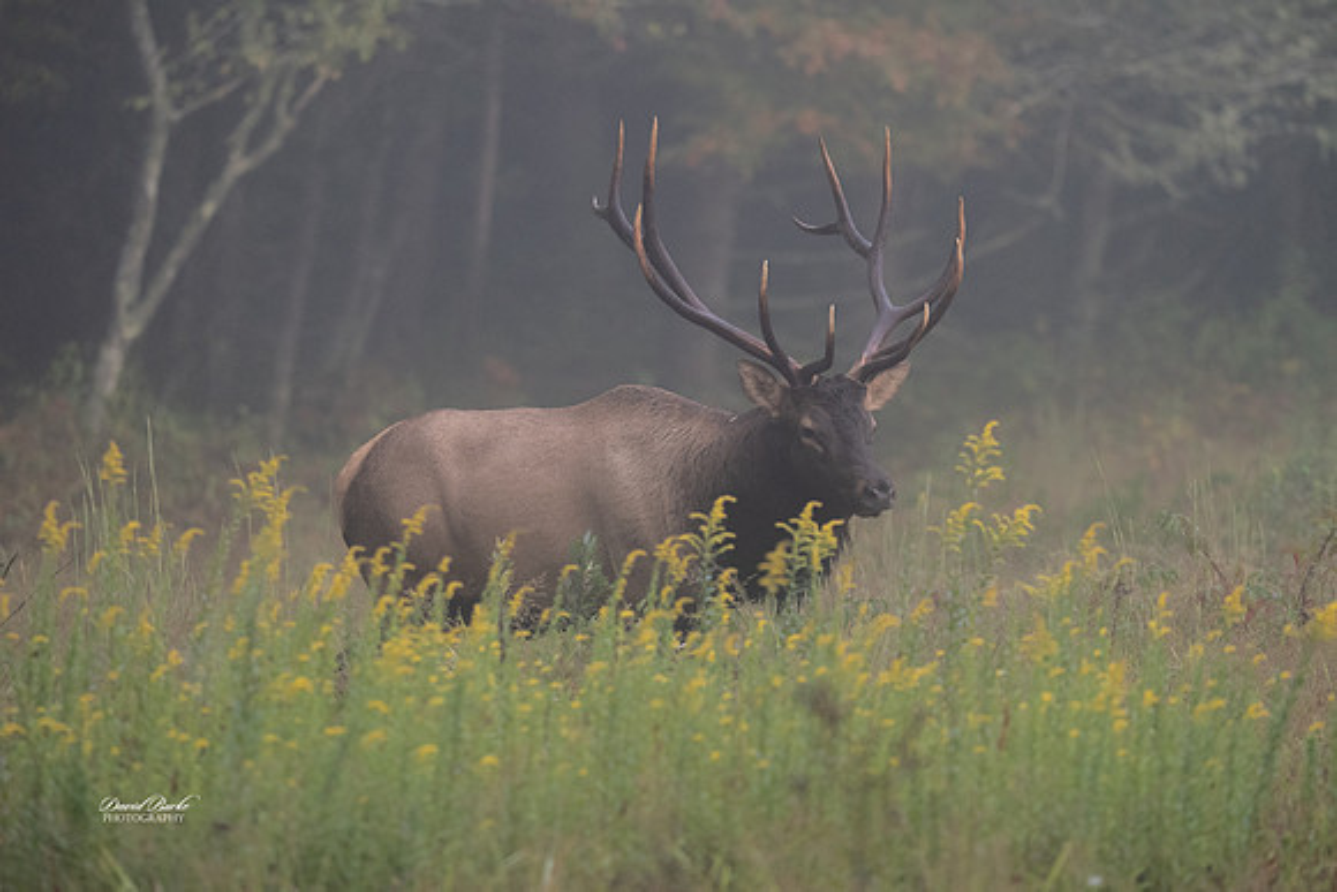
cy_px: 446
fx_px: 16344
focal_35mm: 440
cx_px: 668
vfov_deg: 3.1
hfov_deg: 4.7
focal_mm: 440
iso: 3600
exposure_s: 1/800
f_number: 6
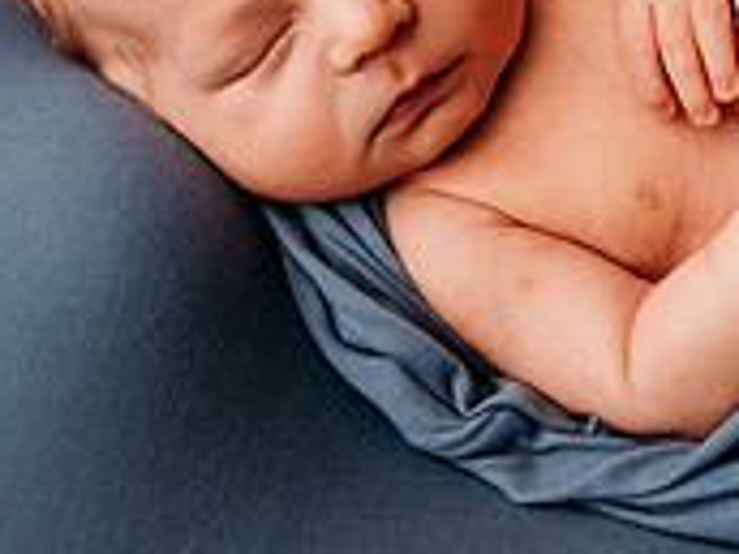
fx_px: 1665
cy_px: 45
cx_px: 507
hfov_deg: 24.9
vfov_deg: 18.6
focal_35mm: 78
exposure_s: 1/160
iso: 80
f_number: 2.5
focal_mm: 24
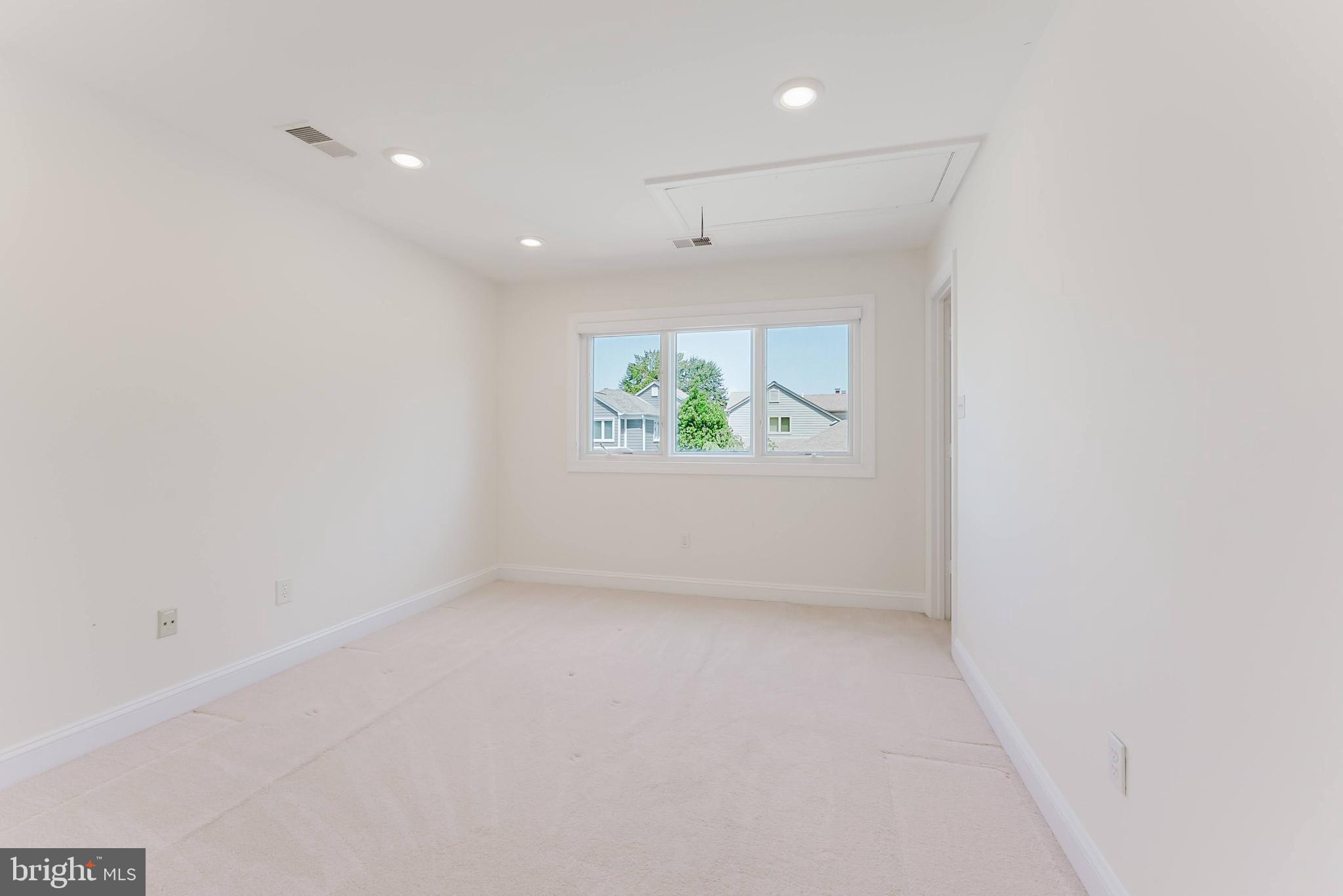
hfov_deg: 101.9
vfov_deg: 78.9
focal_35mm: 15
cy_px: 448
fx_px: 545
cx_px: 672
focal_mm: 14.6
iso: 200
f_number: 9
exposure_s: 1/10
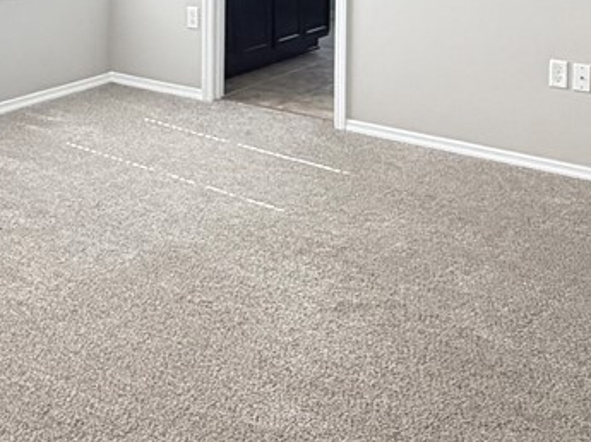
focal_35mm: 65
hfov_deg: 29.0
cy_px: -142
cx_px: 94
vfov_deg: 20.5
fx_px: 1109
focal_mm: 2.22
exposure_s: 1/60
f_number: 2.2
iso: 320
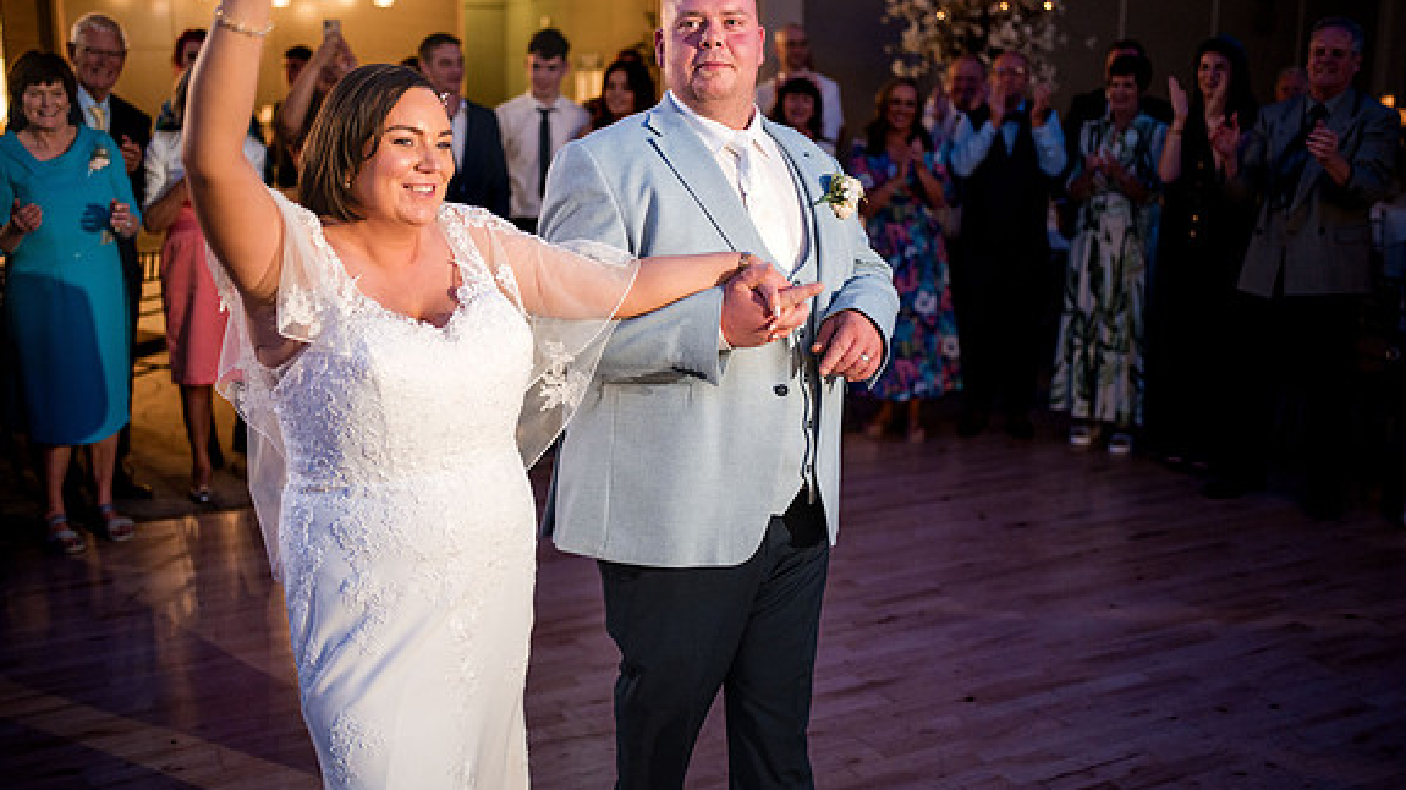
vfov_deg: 31.9
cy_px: 349
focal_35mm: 37
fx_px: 1379
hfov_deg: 54.0
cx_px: 704
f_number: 1.8
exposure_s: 1/250
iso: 2000
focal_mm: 35
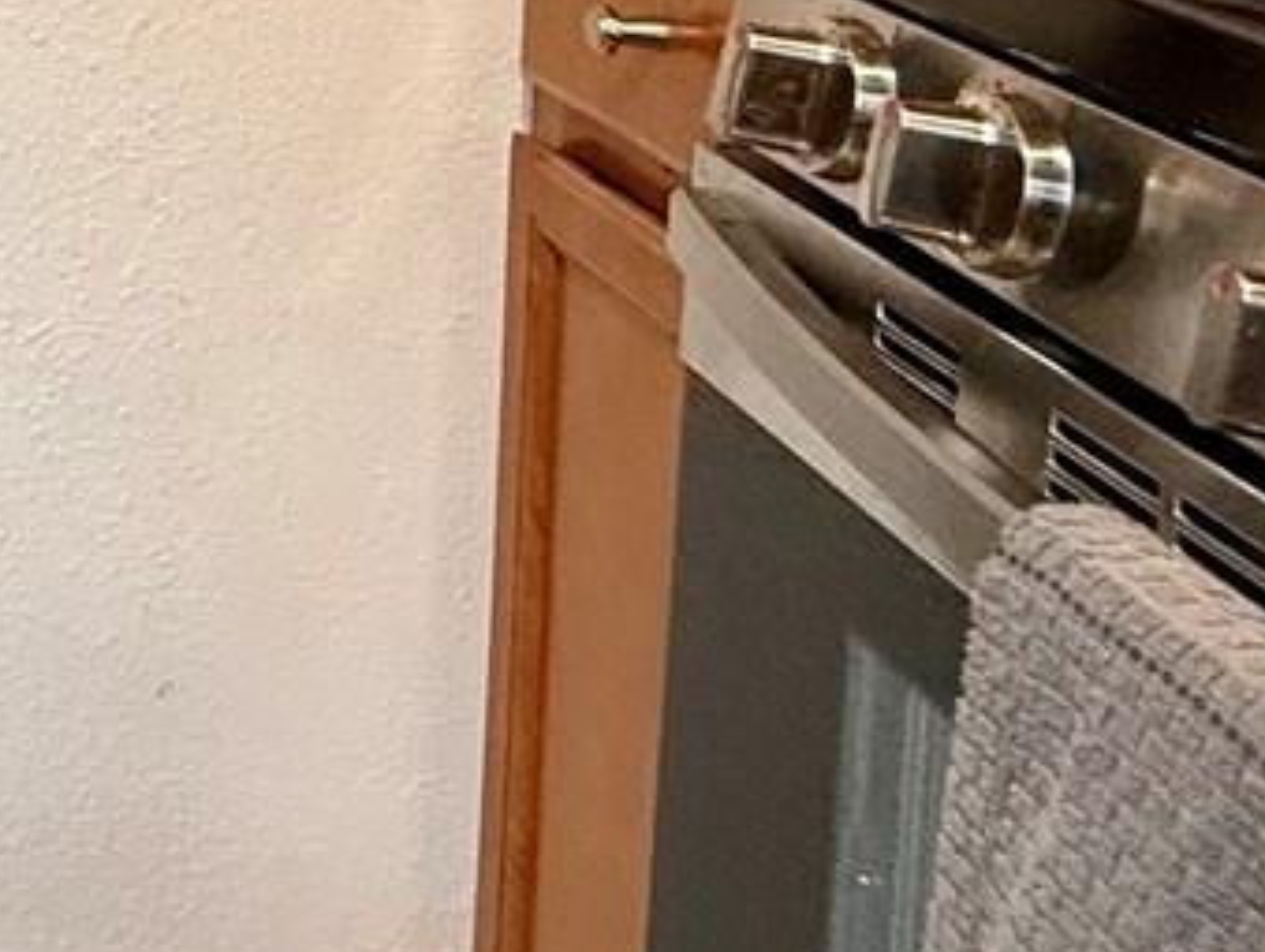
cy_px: -459
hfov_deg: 18.8
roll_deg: -0.4
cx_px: -1254
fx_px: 2414
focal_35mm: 66
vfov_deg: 19.5
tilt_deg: -3.0
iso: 250
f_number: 2.2
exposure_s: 1/120
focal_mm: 2.22
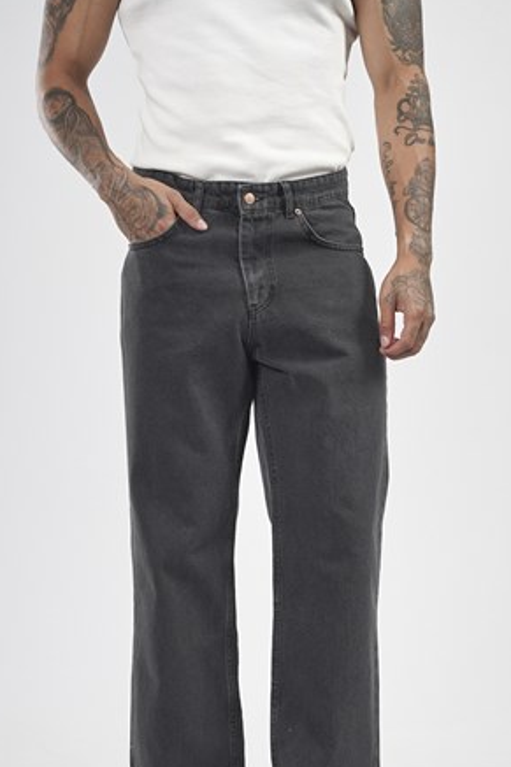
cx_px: 270
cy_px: 476
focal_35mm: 103
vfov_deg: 19.8
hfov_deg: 13.3
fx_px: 2195
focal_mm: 50
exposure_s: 1/160
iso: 100
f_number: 6.3
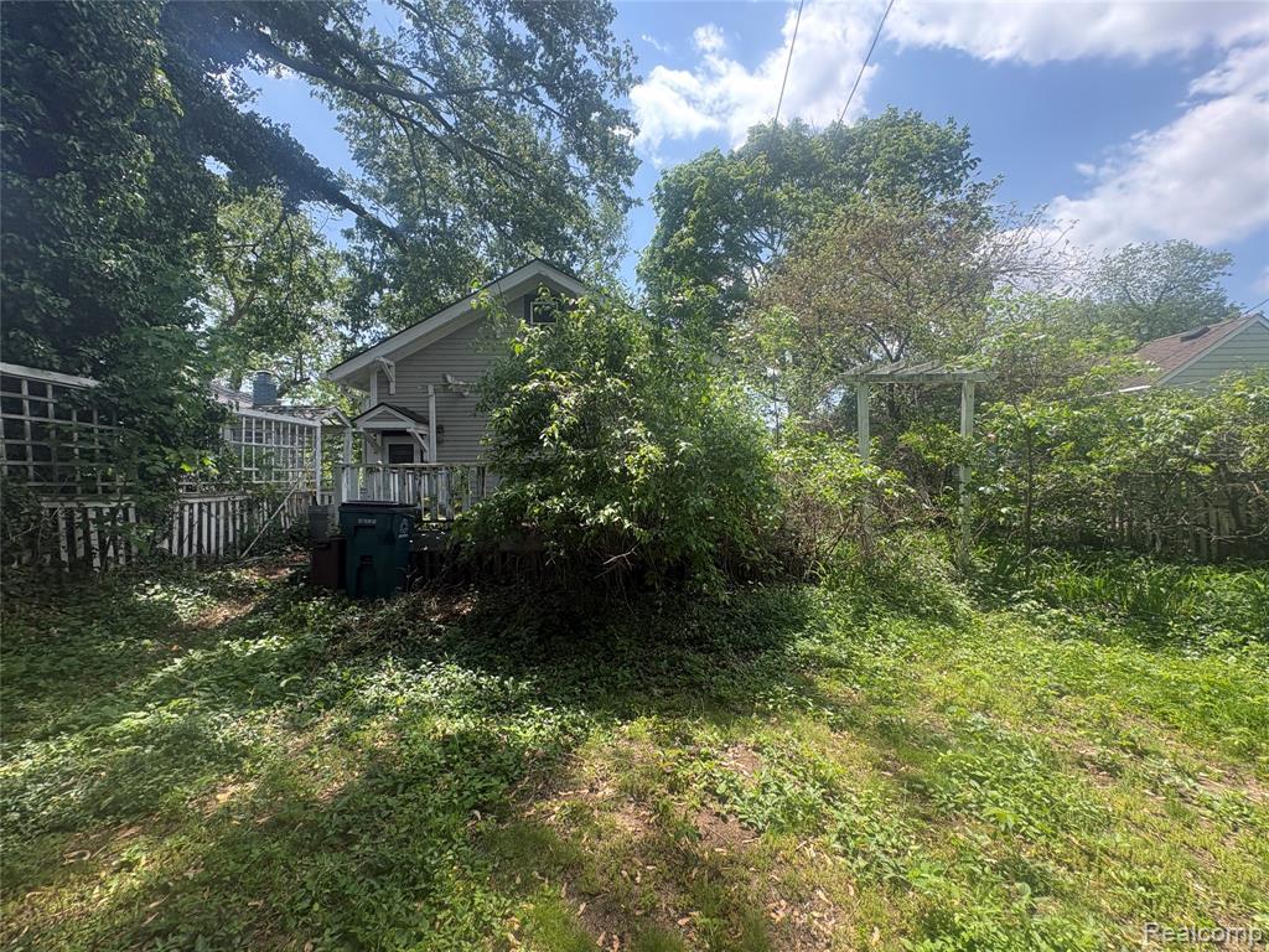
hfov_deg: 102.1
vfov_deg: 85.7
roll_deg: +1.9
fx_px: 513
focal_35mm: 14
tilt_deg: +0.8
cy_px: 476
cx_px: 634
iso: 40
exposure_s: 1/343
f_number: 2.2
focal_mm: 2.22
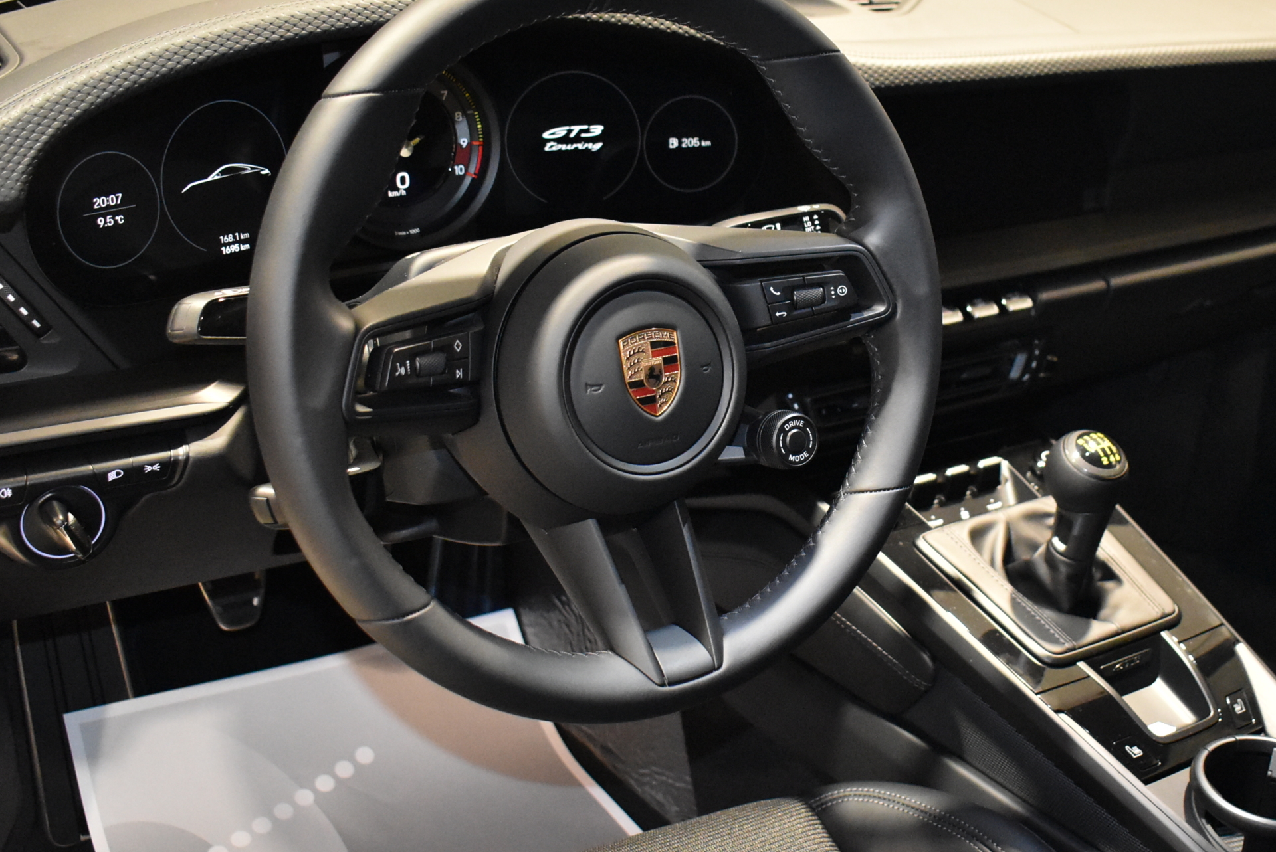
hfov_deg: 40.8
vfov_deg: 28.1
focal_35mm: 48
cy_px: 430
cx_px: 790
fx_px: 1702
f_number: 3.8
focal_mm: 24
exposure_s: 1/60
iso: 5000
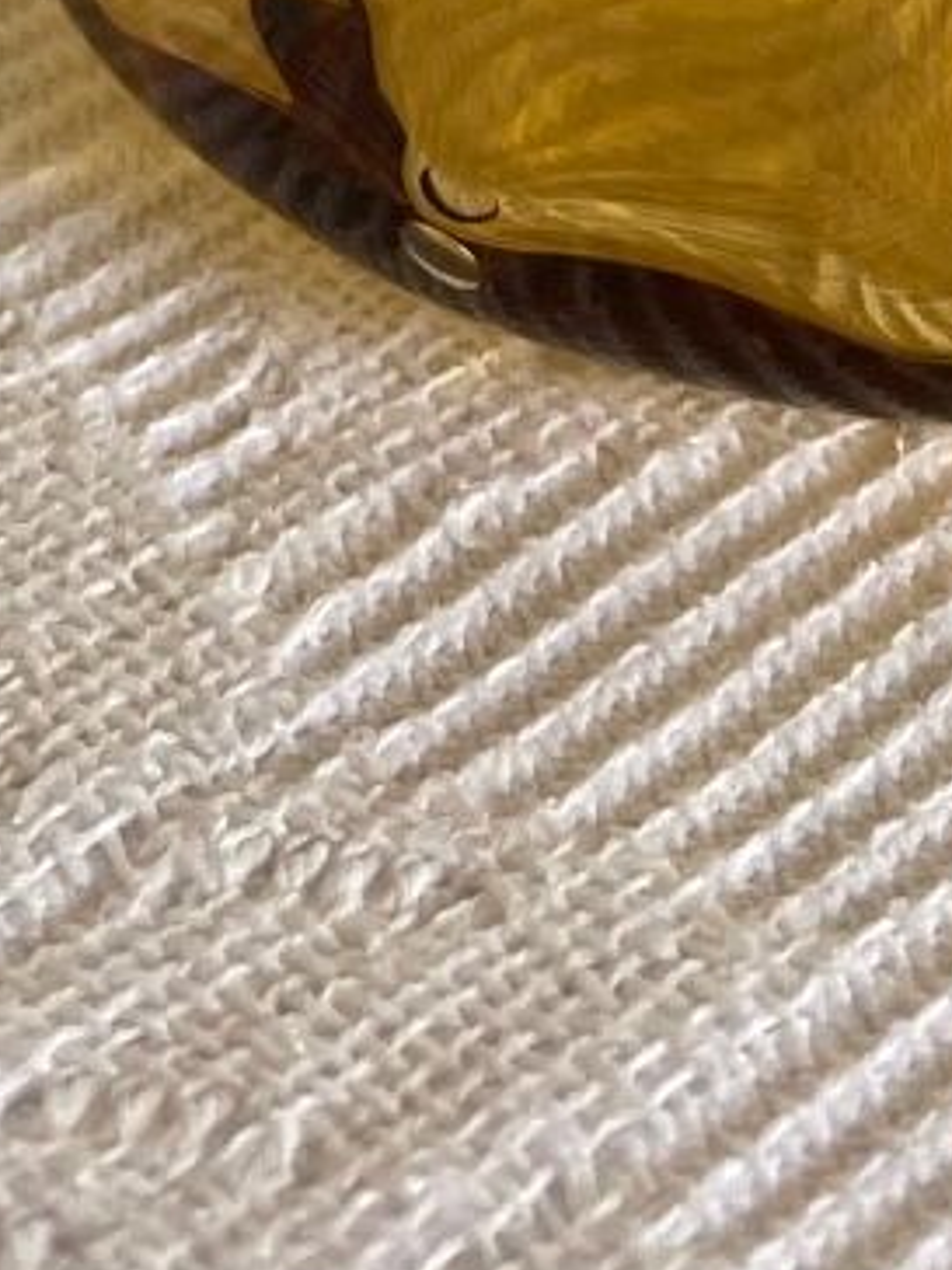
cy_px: -2202
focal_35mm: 144
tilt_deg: -10.2
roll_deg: +0.1
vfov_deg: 10.7
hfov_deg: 10.3
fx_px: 5280
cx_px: 851
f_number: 1.6
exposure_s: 1/100
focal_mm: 4.2
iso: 100
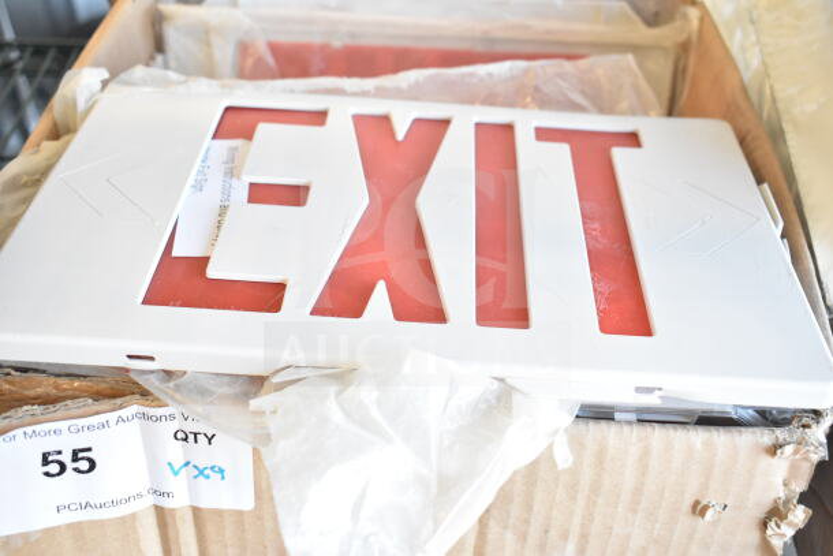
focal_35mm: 40
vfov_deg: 33.0
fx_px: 937
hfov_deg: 47.9
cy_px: 278
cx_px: 416
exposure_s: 1/100
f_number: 5
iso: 1600
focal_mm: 27
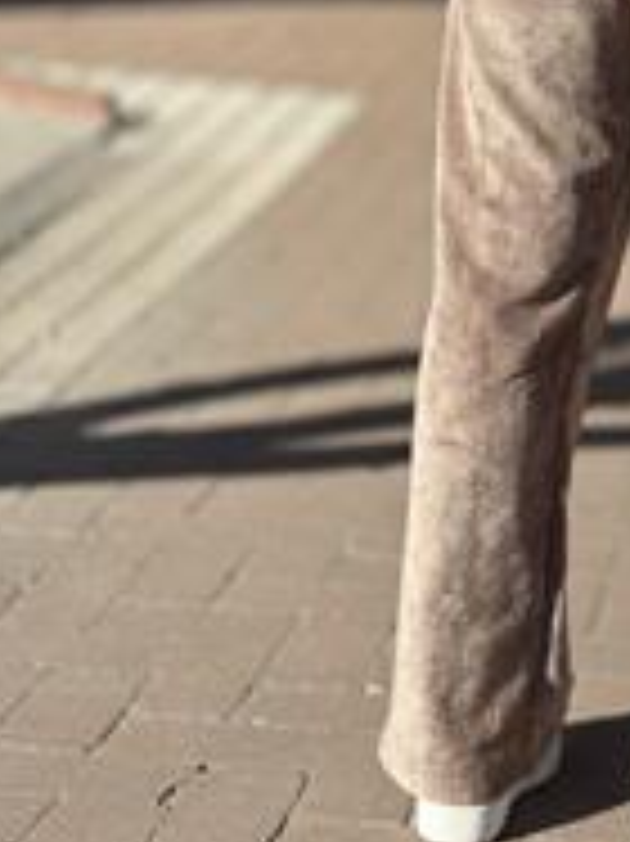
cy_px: 151
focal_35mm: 106
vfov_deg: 18.4
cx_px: 662
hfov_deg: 13.7
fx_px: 2575
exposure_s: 1/5556
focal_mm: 6.86
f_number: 1.78
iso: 100
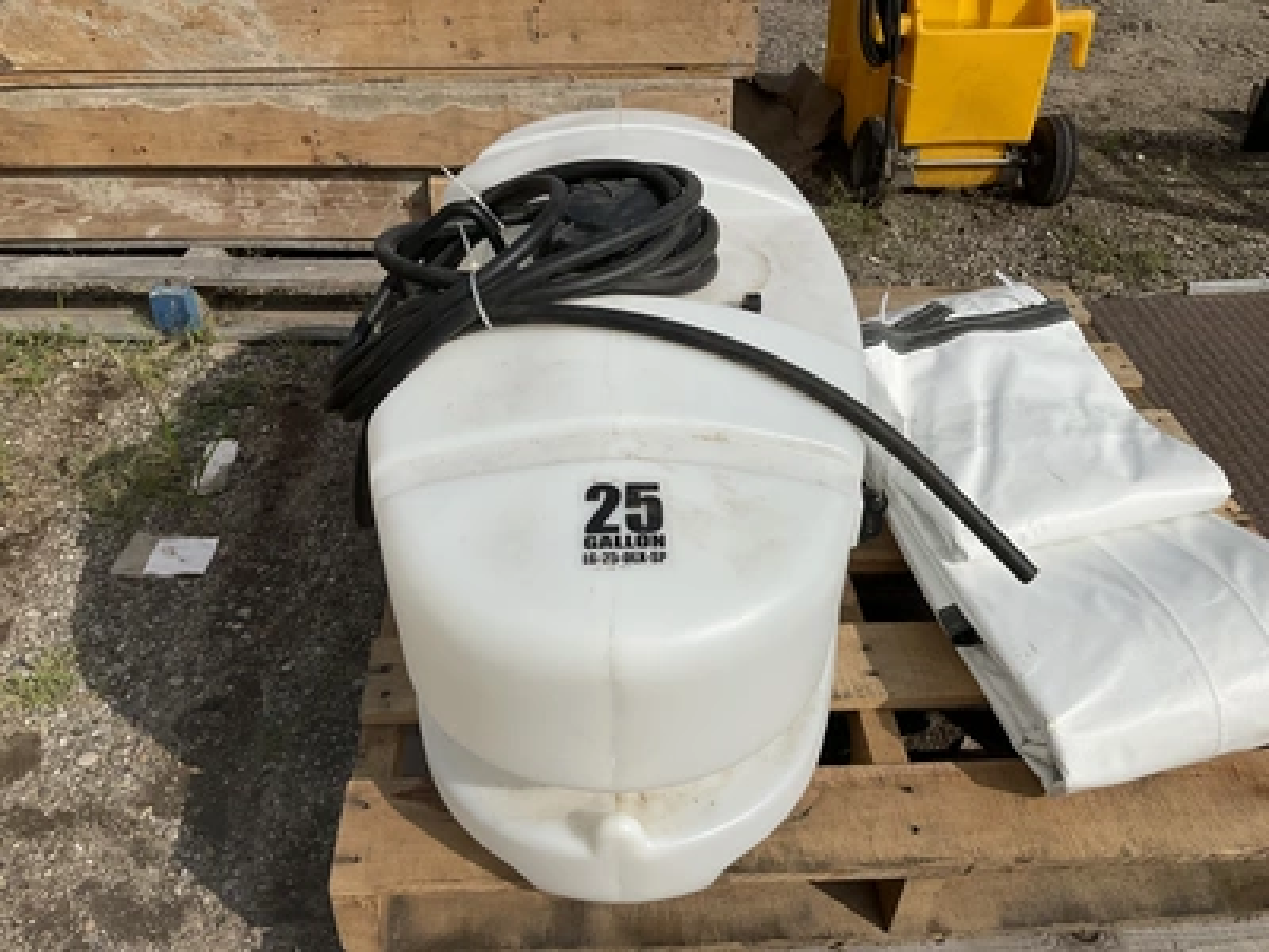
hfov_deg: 61.7
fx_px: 1063
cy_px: 476
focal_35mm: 29
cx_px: 634
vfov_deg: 48.2
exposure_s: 1/6536
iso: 25
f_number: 1.8
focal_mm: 3
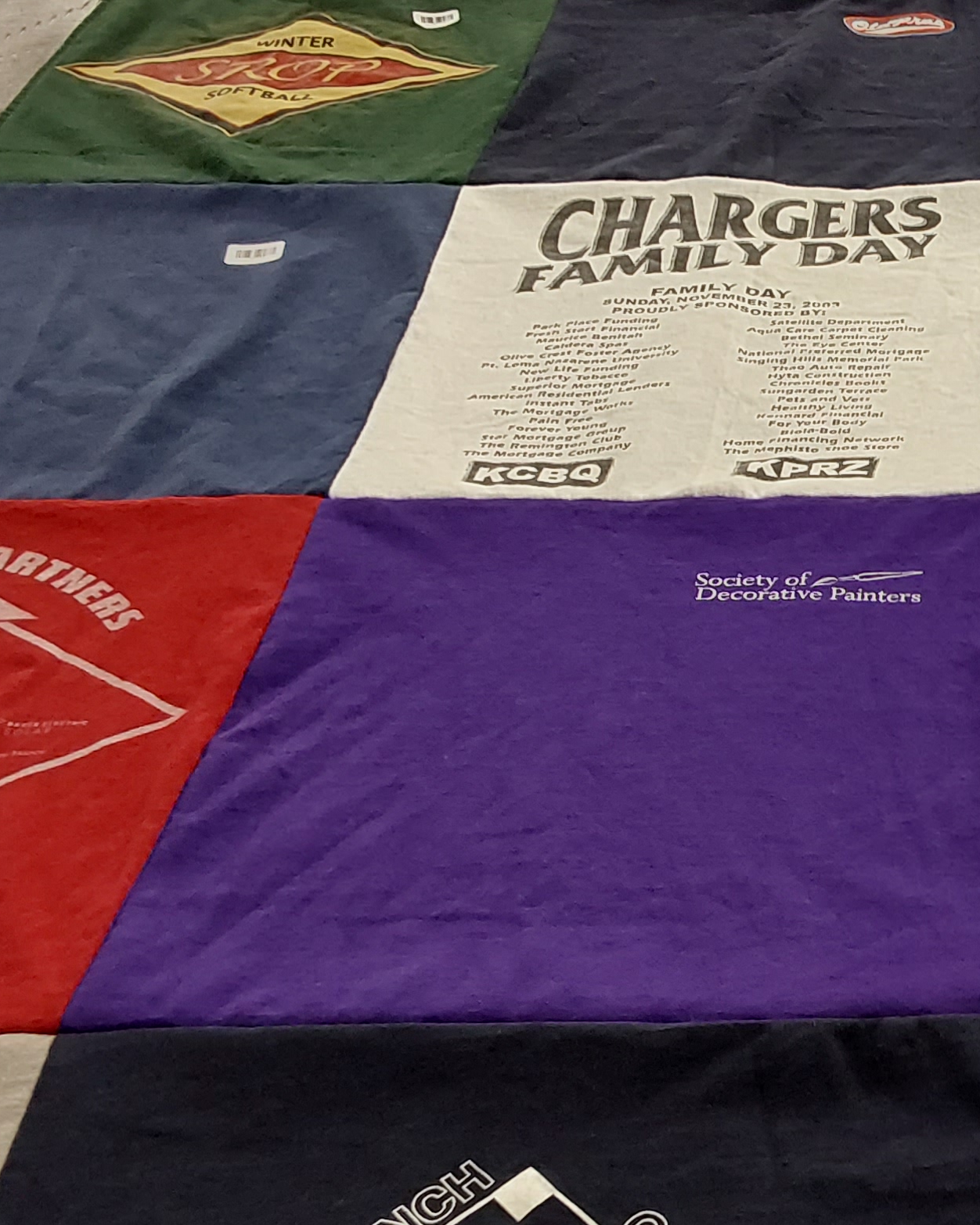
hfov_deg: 25.3
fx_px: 2067
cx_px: 990
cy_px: 769
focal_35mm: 57
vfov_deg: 32.9
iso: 100
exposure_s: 1/50
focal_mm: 2.91
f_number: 1.9
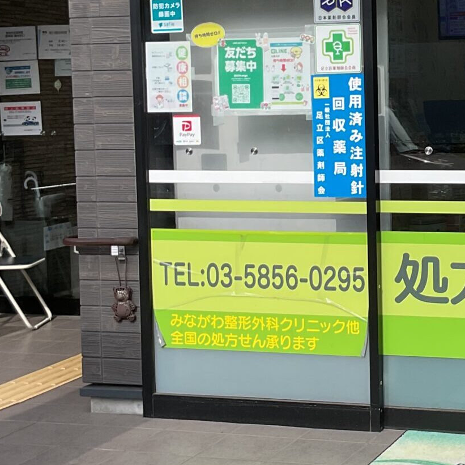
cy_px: 90
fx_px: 912
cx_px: 450
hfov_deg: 27.2
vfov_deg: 28.0
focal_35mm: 60
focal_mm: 3
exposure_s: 1/657
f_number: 1.8
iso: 16
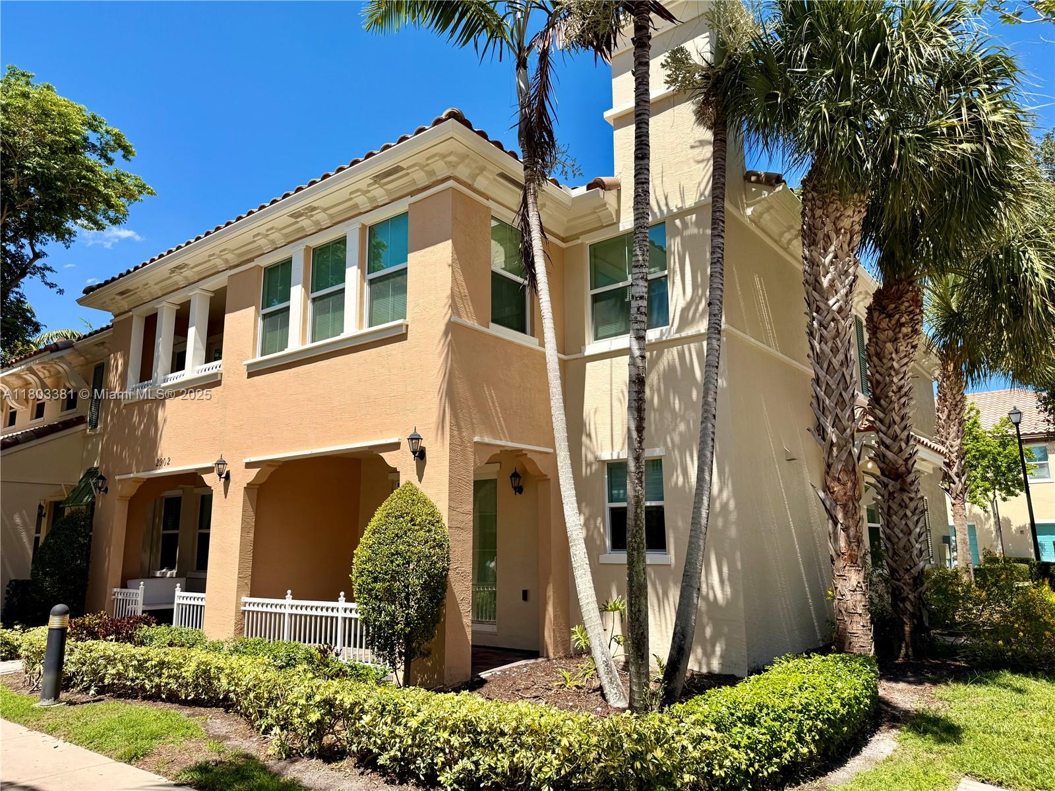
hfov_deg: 71.6
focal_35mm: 24
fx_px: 731
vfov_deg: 56.8
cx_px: 528
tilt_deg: +11.6
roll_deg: +0.5
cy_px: 396
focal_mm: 6.76
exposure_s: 1/3584
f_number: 1.78
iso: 80
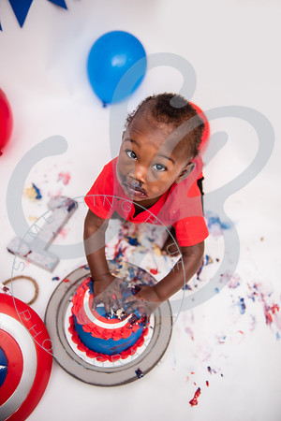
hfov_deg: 36.9
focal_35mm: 36
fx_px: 421
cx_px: 140
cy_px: 210
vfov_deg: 53.1
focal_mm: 36
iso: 100
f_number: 2.8
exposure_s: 1/160
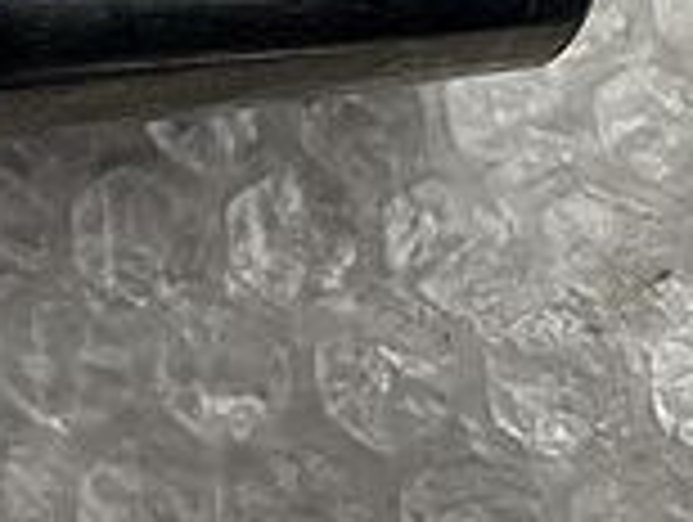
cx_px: -490
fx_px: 2165
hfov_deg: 15.9
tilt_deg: -79.5
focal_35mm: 108
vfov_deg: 13.3
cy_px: -126
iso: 125
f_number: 1.6
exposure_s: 1/112
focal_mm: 5.1
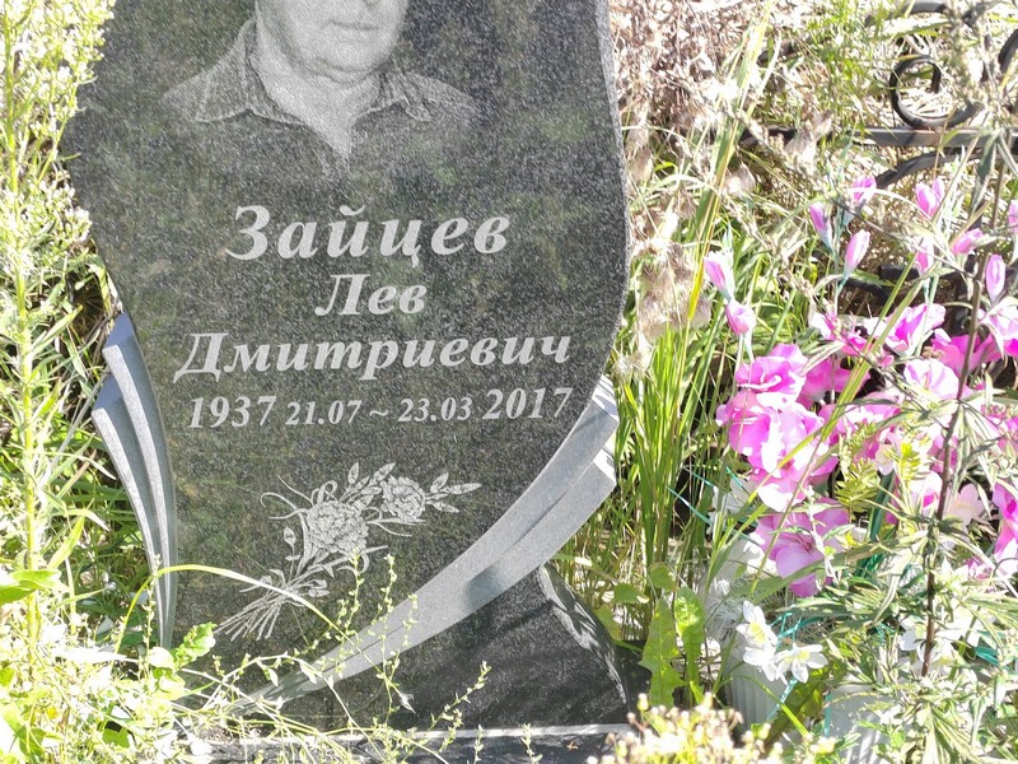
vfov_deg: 24.8
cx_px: 509
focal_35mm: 59
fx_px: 1735
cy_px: 382
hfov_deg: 32.7
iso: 100
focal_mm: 5.52
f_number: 1.9
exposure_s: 1/200
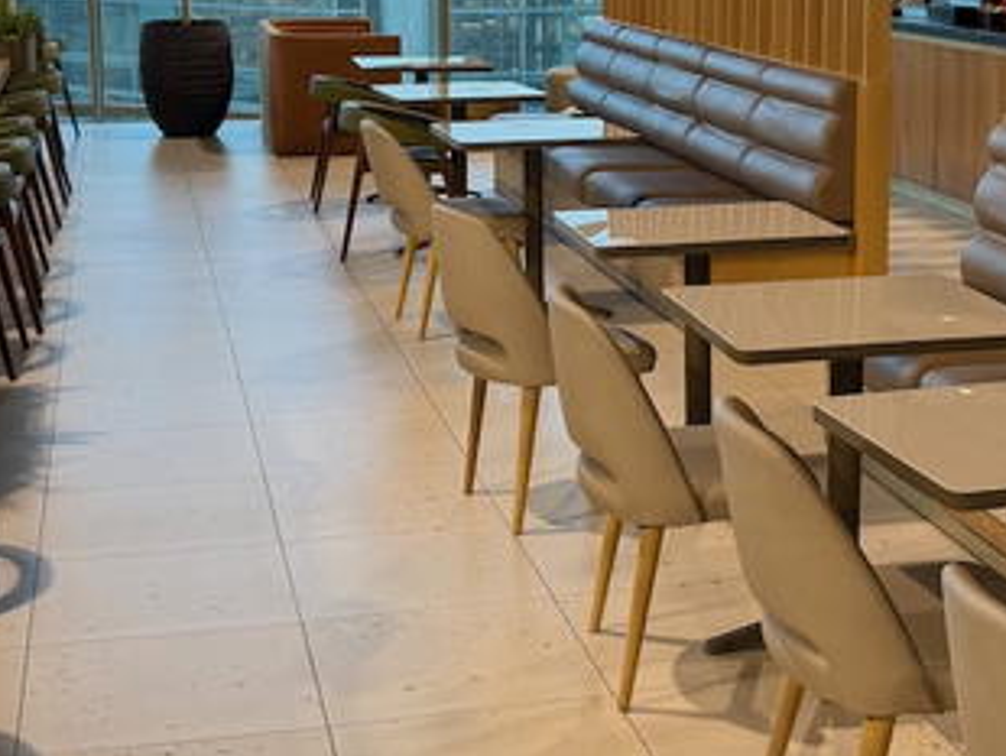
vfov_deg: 22.4
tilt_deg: -9.0
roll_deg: +0.5
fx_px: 1890
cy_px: 208
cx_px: 672
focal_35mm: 65
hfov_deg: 29.6
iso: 64
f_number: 1.78
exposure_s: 1/100
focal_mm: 6.76
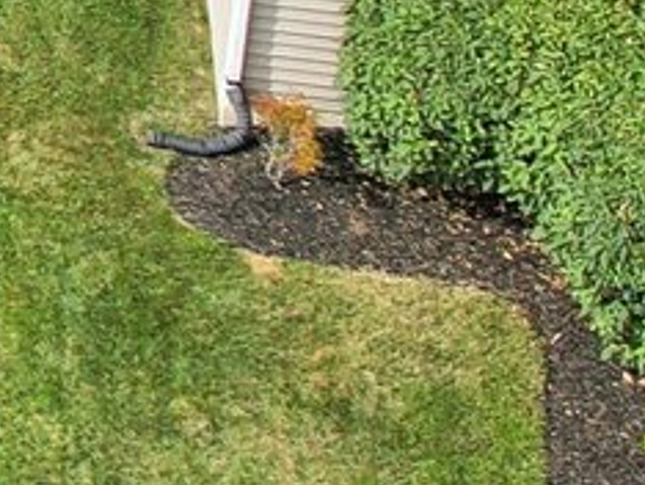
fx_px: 3451
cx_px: -1362
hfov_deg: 8.6
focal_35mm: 185
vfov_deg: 7.7
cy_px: -456
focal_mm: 8.4
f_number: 2.8
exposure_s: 1/1000
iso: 110
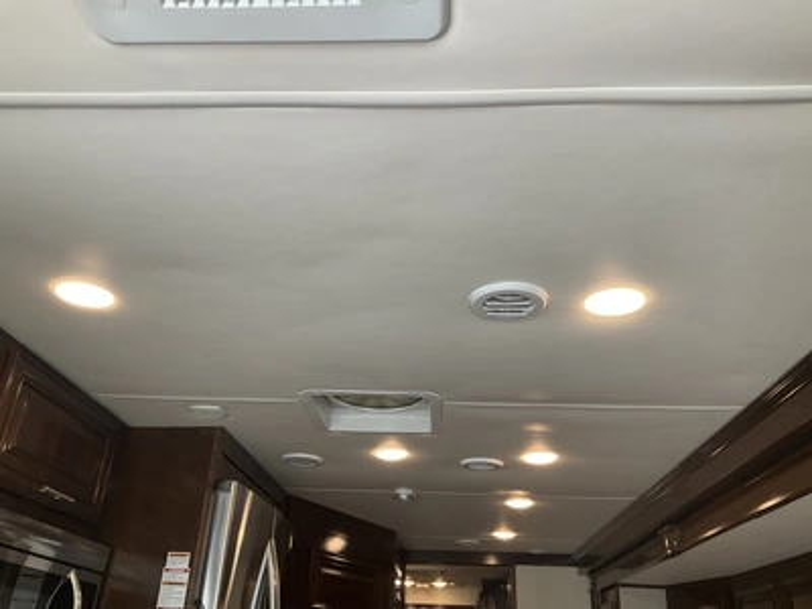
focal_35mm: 29
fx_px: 680
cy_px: 304
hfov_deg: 61.7
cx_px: 406
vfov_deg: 48.2
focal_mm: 3
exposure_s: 1/60
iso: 80
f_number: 1.8
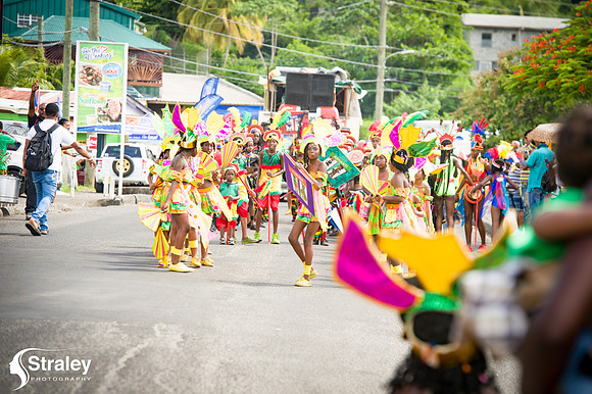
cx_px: 296
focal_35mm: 160
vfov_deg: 8.6
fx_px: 2630
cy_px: 197
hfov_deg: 12.8
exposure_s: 1/125
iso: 100
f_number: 6.3
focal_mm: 160
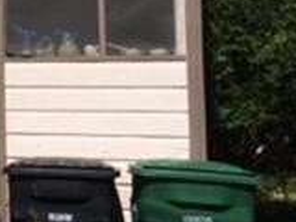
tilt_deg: +3.1
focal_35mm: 116
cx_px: -274
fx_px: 992
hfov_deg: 14.4
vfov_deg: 12.7
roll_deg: -0.1
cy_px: 20
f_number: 2.2
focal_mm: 4.15
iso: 32
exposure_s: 1/5128
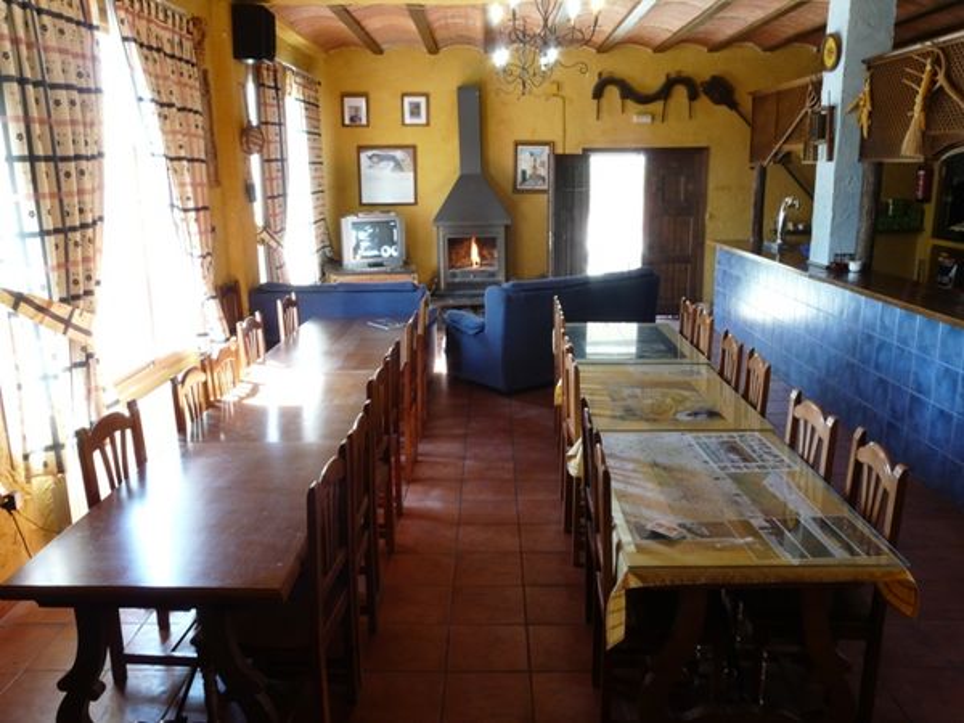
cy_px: 362
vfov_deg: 49.7
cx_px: 482
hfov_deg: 63.4
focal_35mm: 28
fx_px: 780
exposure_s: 1/3.2
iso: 100
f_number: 6.3
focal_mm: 4.6
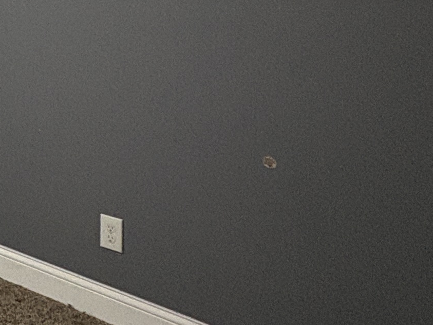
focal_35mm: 67
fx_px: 838
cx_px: -324
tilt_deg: -2.5
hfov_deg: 21.0
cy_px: -73
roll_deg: -0.1
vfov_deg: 20.4
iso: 125
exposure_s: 1/120
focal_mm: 2.22
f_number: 2.2
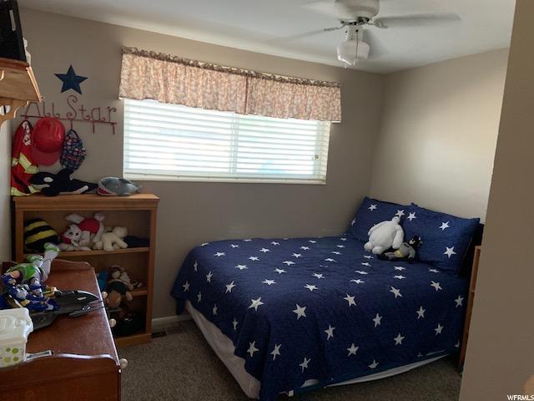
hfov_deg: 67.3
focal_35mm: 26
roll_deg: -4.2
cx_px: 267
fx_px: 401
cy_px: 200
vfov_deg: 53.1
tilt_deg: -7.1
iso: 400
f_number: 1.8
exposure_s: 1/52
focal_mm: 4.25
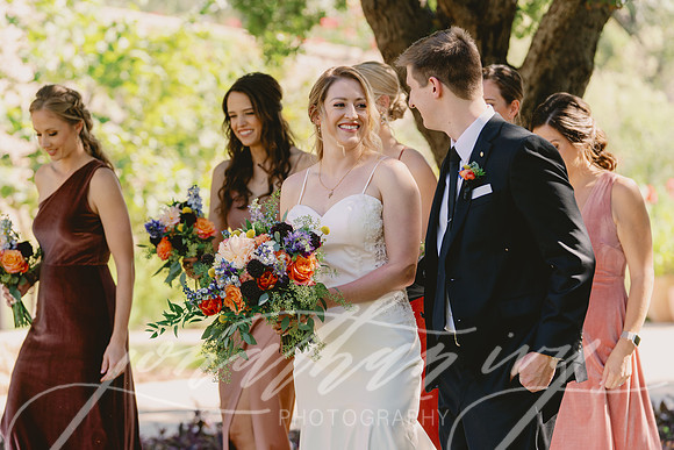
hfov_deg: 11.2
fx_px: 3423
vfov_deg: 7.5
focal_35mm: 183
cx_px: 280
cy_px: 237
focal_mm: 152
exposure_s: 1/320
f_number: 4
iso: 250
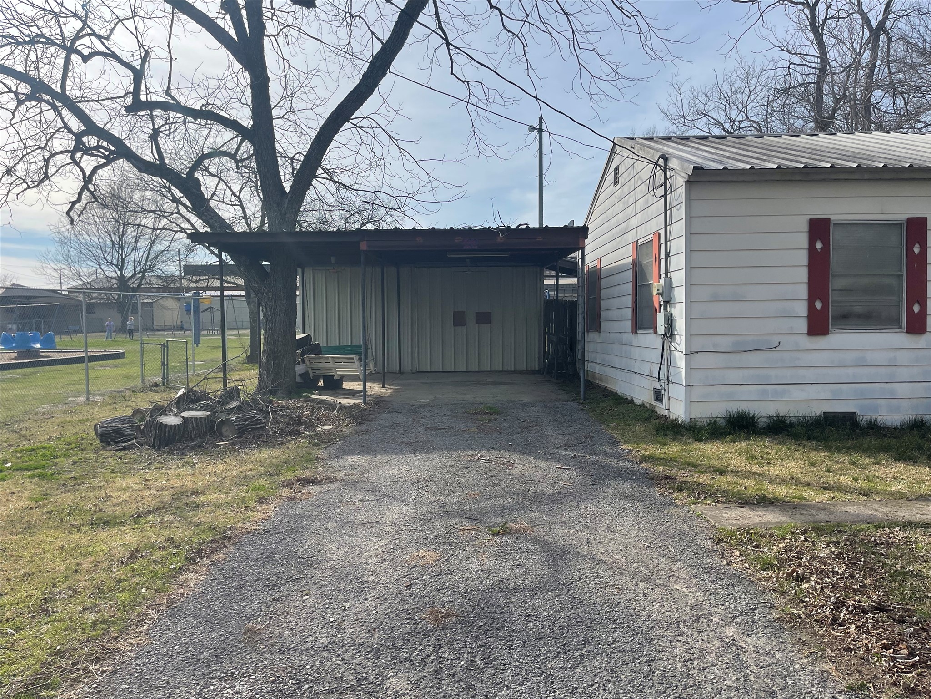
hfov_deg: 69.4
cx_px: 466
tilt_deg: -3.5
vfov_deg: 54.9
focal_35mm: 25
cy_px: 350
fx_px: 672
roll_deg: +0.8
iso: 32
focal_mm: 5.1
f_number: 1.6
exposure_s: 1/4902
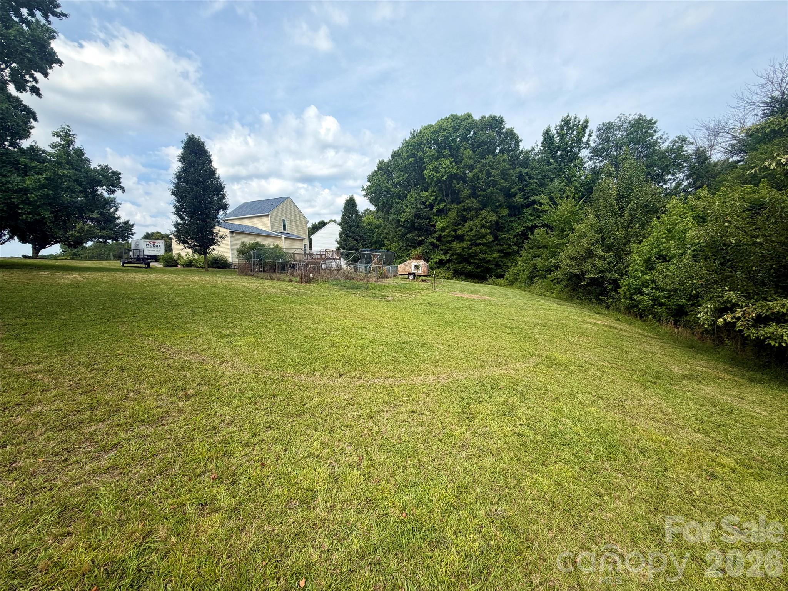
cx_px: 394
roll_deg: +2.0
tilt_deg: -5.3
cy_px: 296
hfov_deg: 102.1
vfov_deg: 85.7
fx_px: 319
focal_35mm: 14
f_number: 2.2
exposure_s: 1/770
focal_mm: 2.22
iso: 32
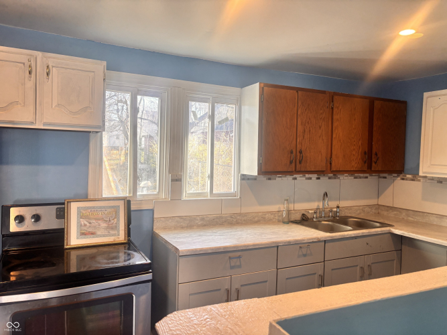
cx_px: 224
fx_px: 336
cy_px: 168
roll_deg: -1.5
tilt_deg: -1.7
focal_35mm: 26
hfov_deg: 67.3
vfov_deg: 53.0
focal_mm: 5.96
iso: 80
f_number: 1.6
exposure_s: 1/120
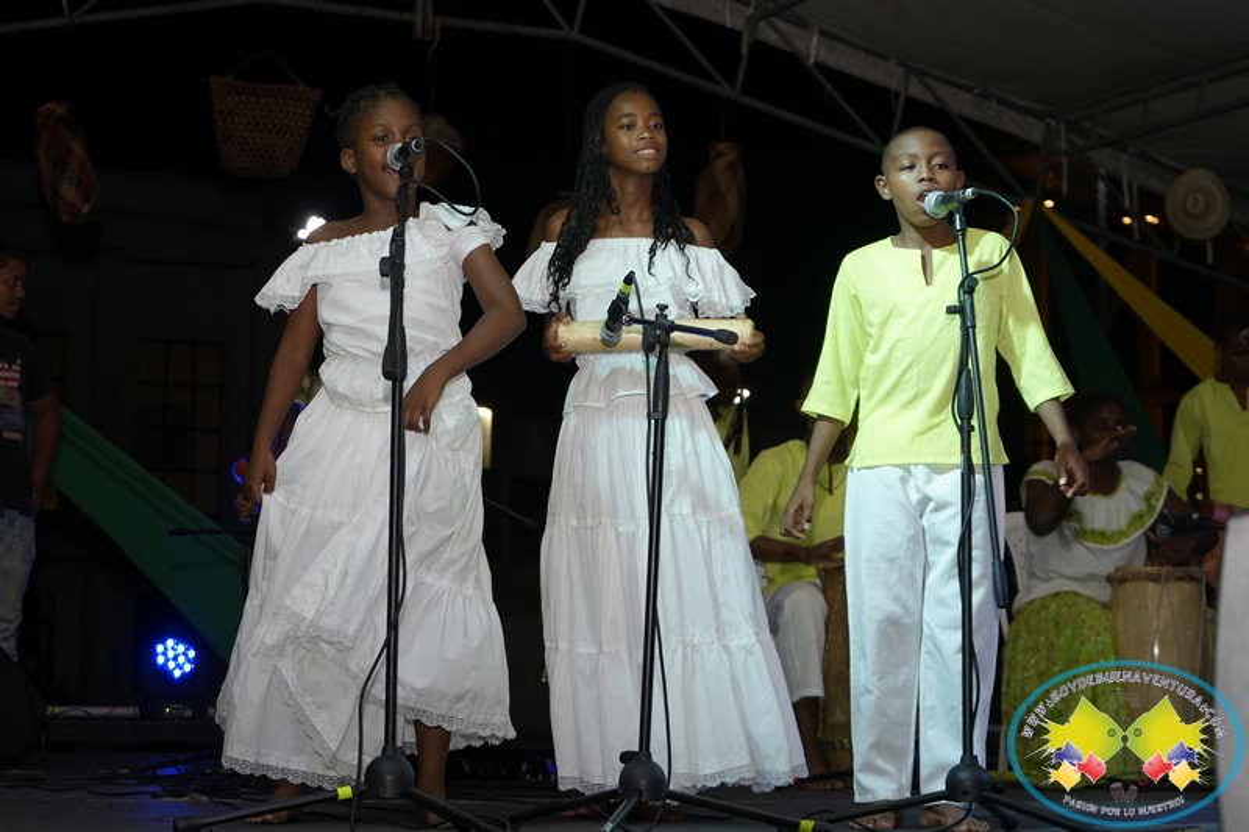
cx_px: 624
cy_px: 416
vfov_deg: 19.4
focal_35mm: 70
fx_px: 2428
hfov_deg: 28.8
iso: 800
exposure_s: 1/125
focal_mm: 70
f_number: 5.6
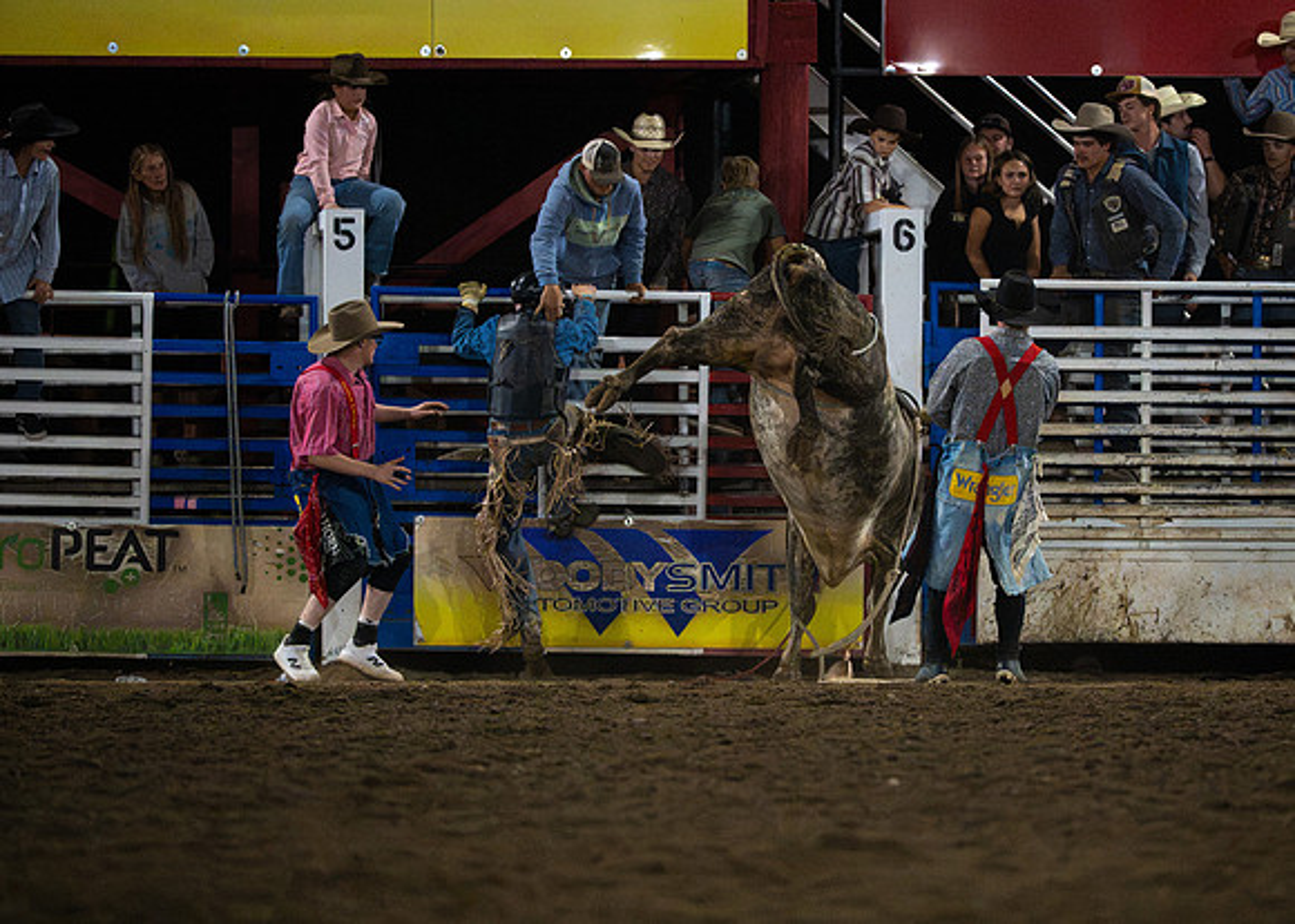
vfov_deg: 5.5
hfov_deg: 7.7
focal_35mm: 262
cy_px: 497
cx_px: 810
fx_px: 9617
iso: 8000
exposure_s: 1/1250
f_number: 3.2
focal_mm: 200
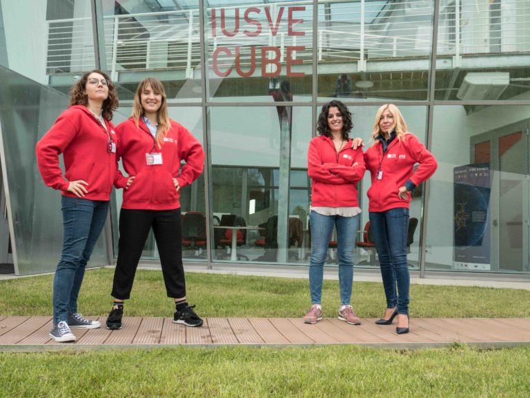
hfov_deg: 53.9
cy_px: 199
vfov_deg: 41.8
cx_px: 265
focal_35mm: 34
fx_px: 521
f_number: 5.6
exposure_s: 1/160
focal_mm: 17
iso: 200
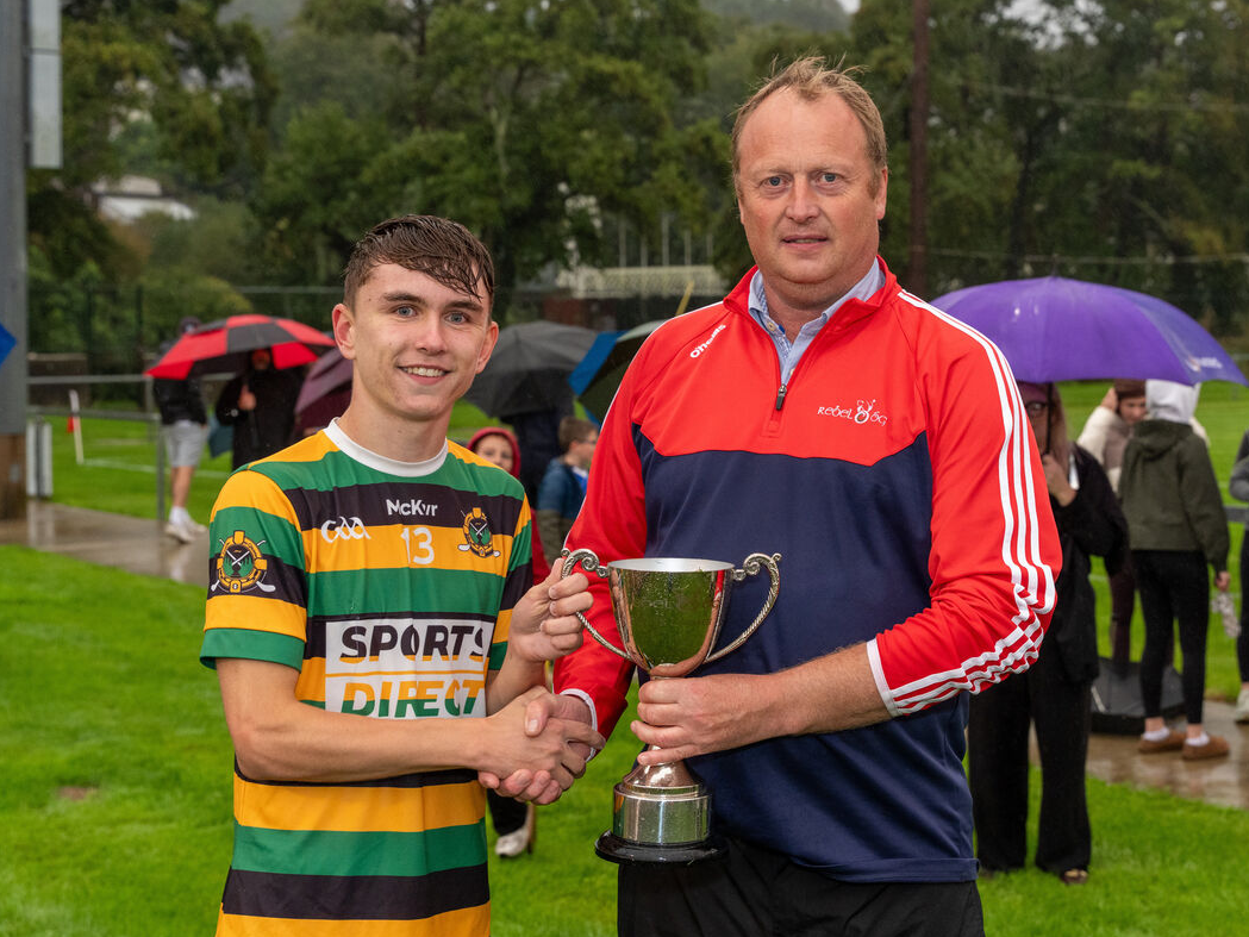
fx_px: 2012
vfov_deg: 26.2
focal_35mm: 56
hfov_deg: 34.5
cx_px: 607
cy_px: 464
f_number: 5.6
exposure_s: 1/250
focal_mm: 50.7
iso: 3200
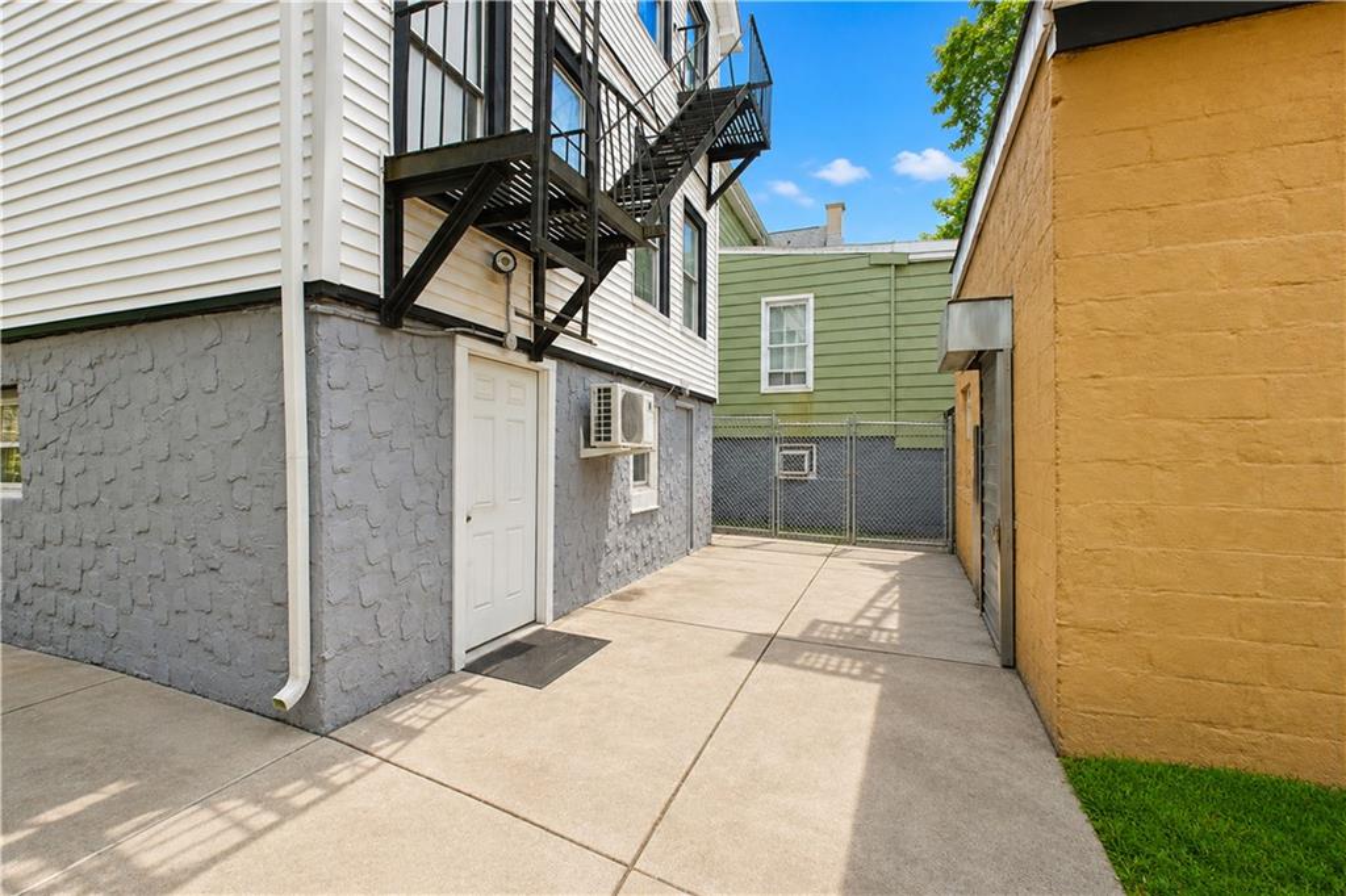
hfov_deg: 100.4
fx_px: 561
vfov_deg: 77.3
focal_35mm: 15
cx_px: 673
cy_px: 448
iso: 125
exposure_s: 1/125
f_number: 7.1
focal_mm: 10
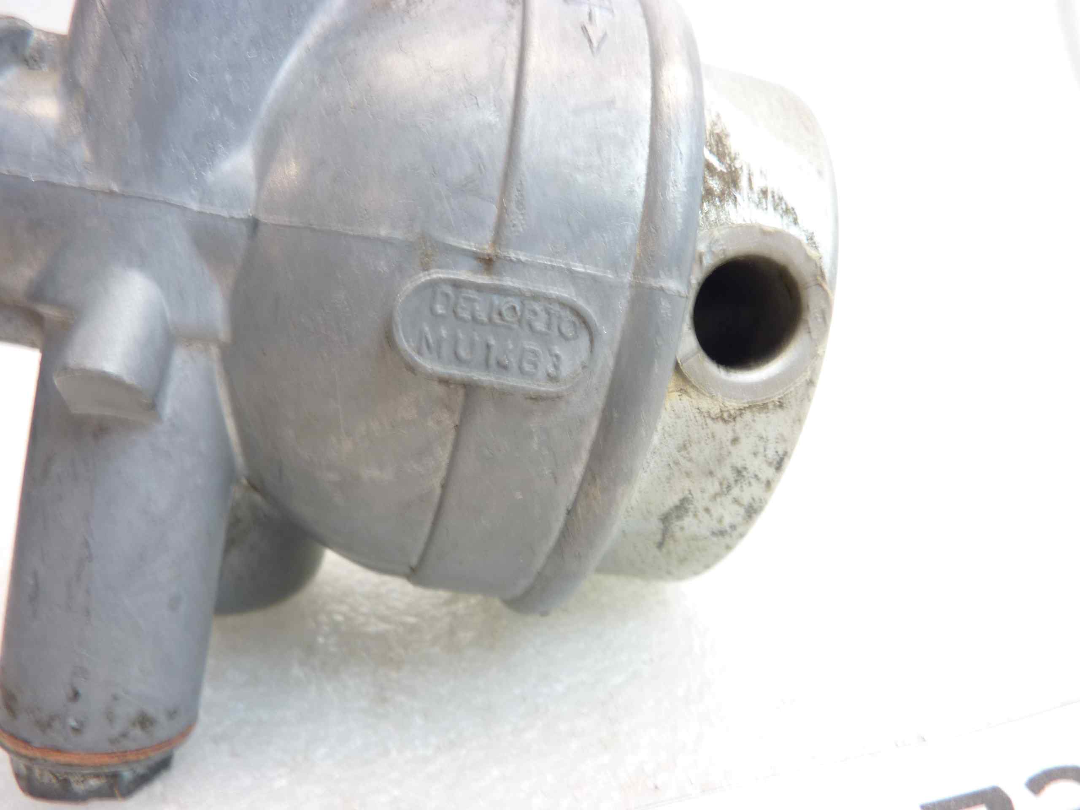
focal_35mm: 25
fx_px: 780
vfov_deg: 54.9
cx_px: 540
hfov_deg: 69.4
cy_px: 405
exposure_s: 1/8
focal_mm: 4.1
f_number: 3.3
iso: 80
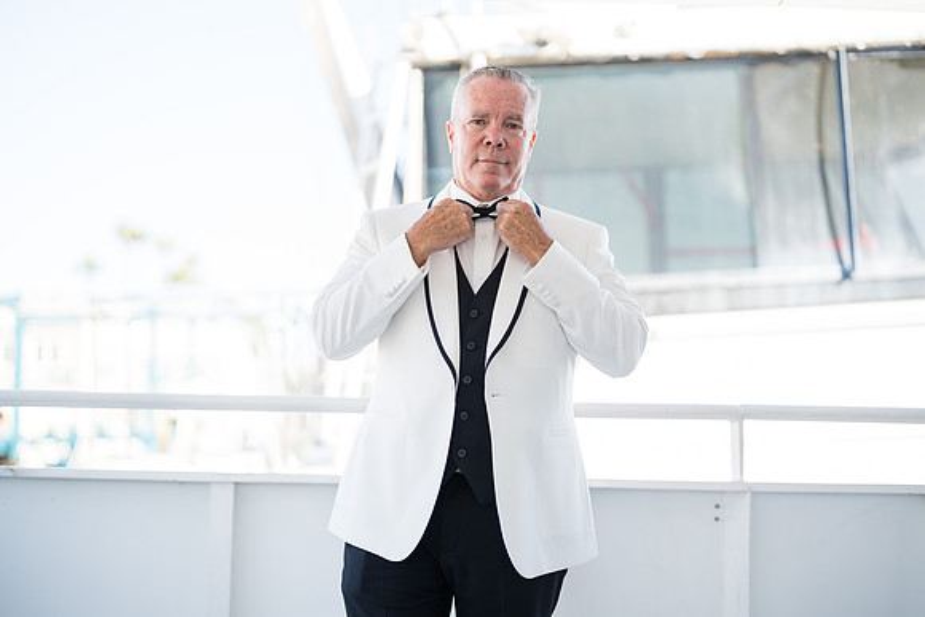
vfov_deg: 25.3
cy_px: 289
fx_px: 1376
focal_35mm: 54
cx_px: 462
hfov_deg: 37.2
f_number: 1.2
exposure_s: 1/1250
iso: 100
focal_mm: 50
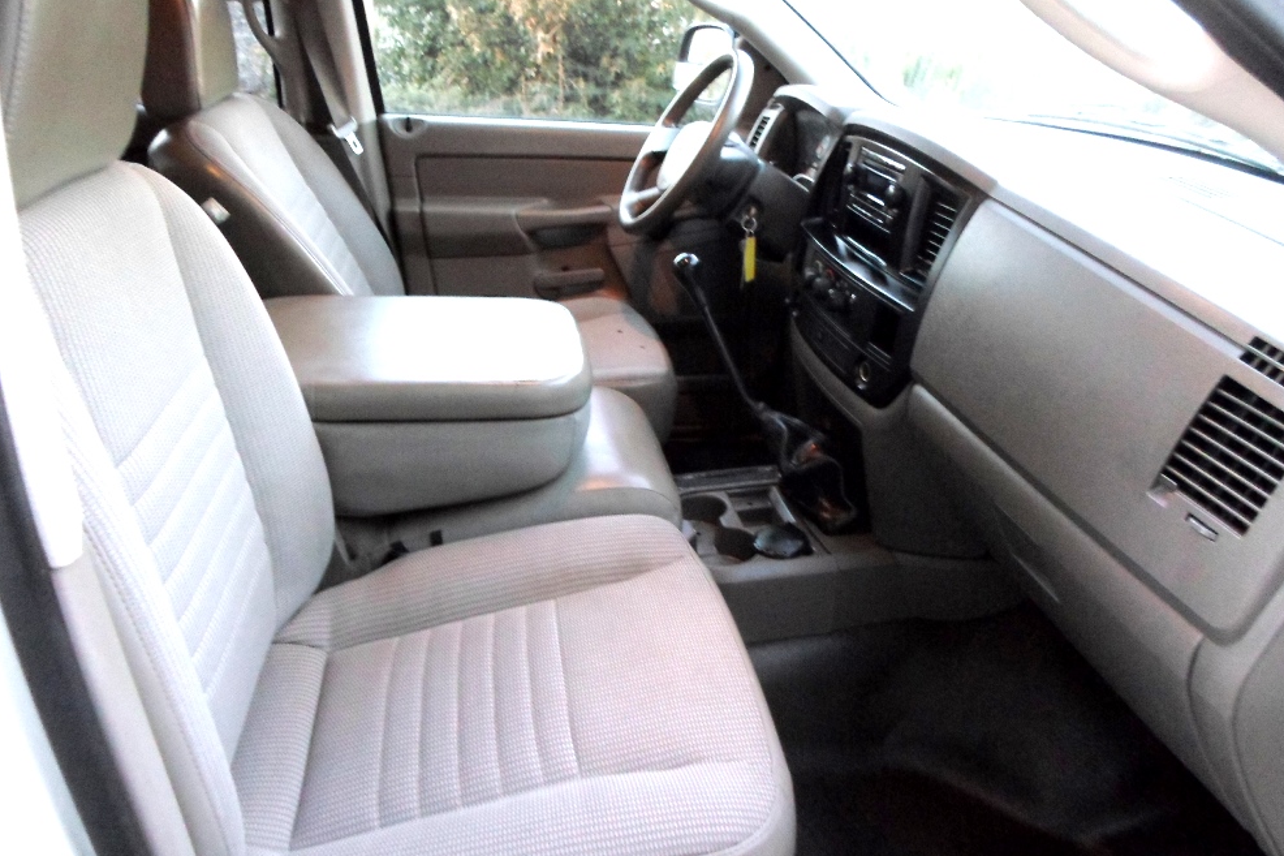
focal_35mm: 27
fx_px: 963
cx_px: 665
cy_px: 365
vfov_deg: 47.8
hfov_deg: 67.4
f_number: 2.5
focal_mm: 4.5
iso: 400
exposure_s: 1/15
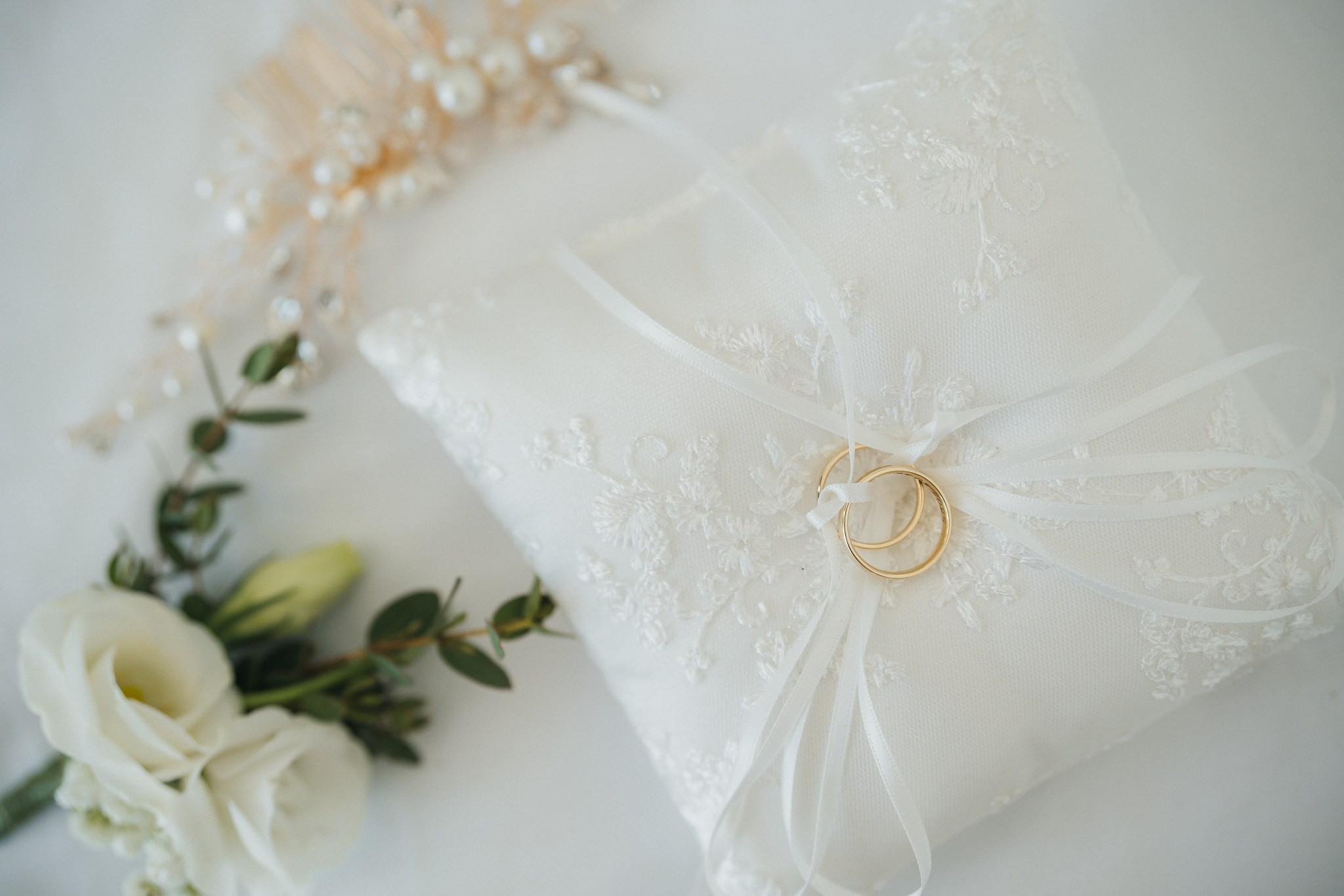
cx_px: 672
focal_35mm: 50
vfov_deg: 27.0
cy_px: 448
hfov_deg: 39.6
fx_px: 1866
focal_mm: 50
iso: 125
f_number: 2.2
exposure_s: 1/400
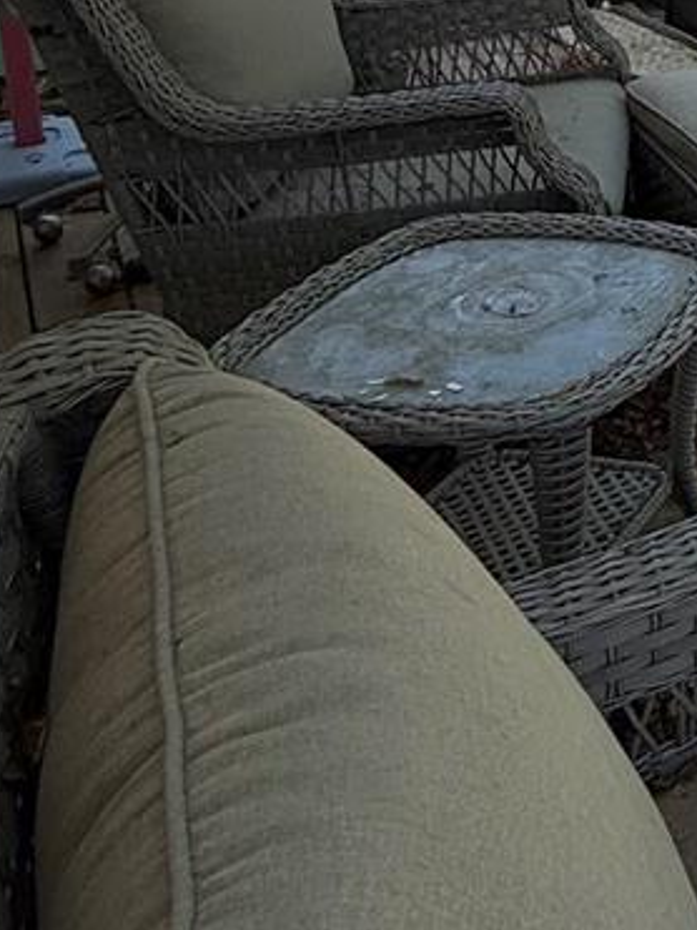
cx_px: 1286
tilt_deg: -15.3
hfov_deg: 18.8
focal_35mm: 58
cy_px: -10
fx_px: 1558
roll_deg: -2.7
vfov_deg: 30.7
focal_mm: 2.22
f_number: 2.2
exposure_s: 1/1033
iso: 50
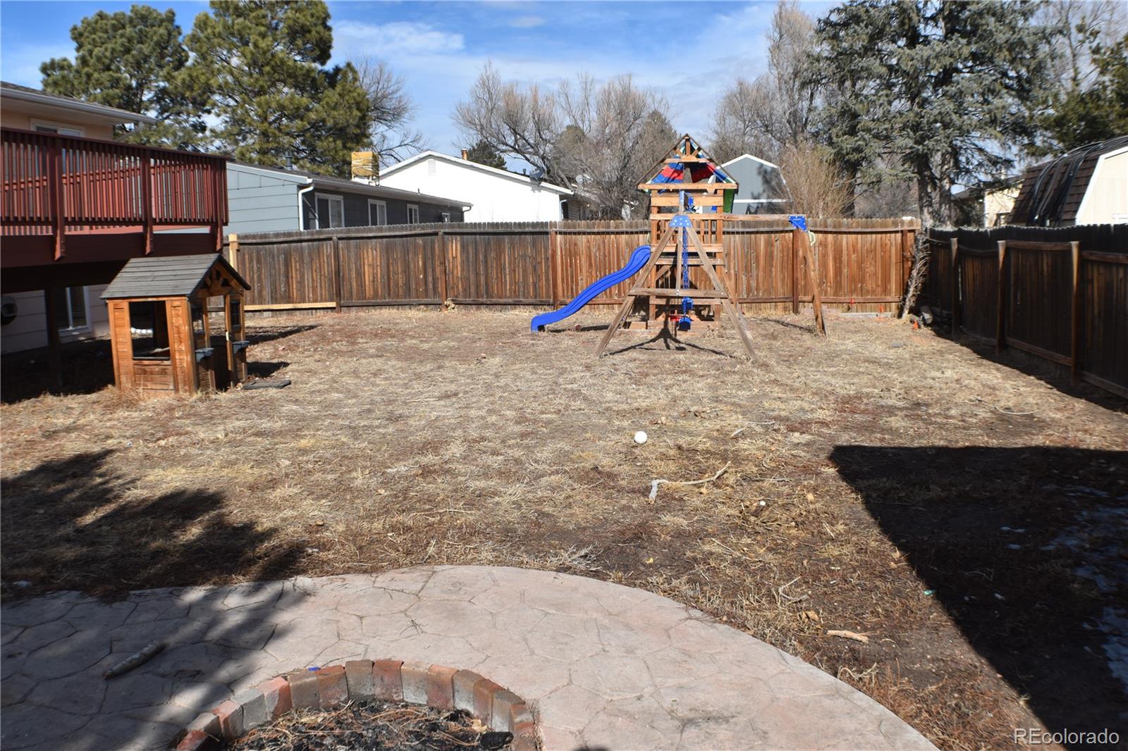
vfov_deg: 36.9
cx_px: 564
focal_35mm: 36
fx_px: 1128
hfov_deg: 53.1
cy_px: 376
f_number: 10
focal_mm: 24
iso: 200
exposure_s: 1/400
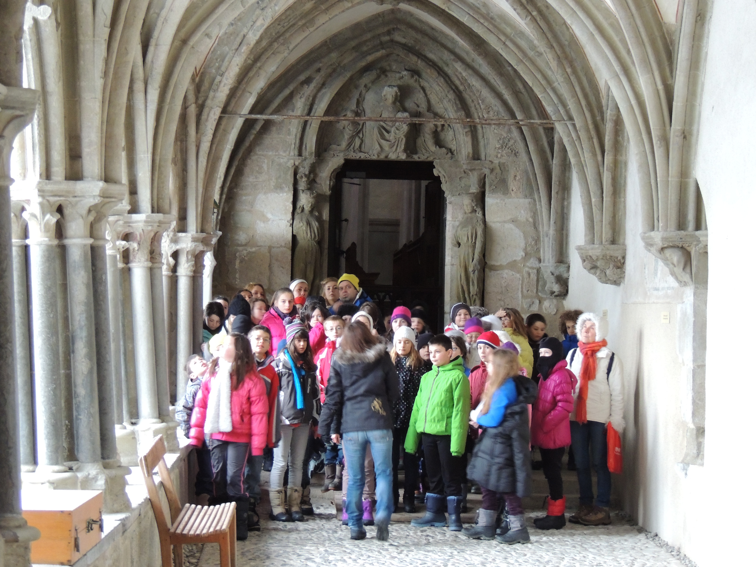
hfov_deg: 19.6
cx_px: 378
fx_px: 2184
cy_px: 284
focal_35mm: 100
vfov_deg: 14.8
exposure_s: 1/13
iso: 800
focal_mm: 17.8
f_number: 4.1
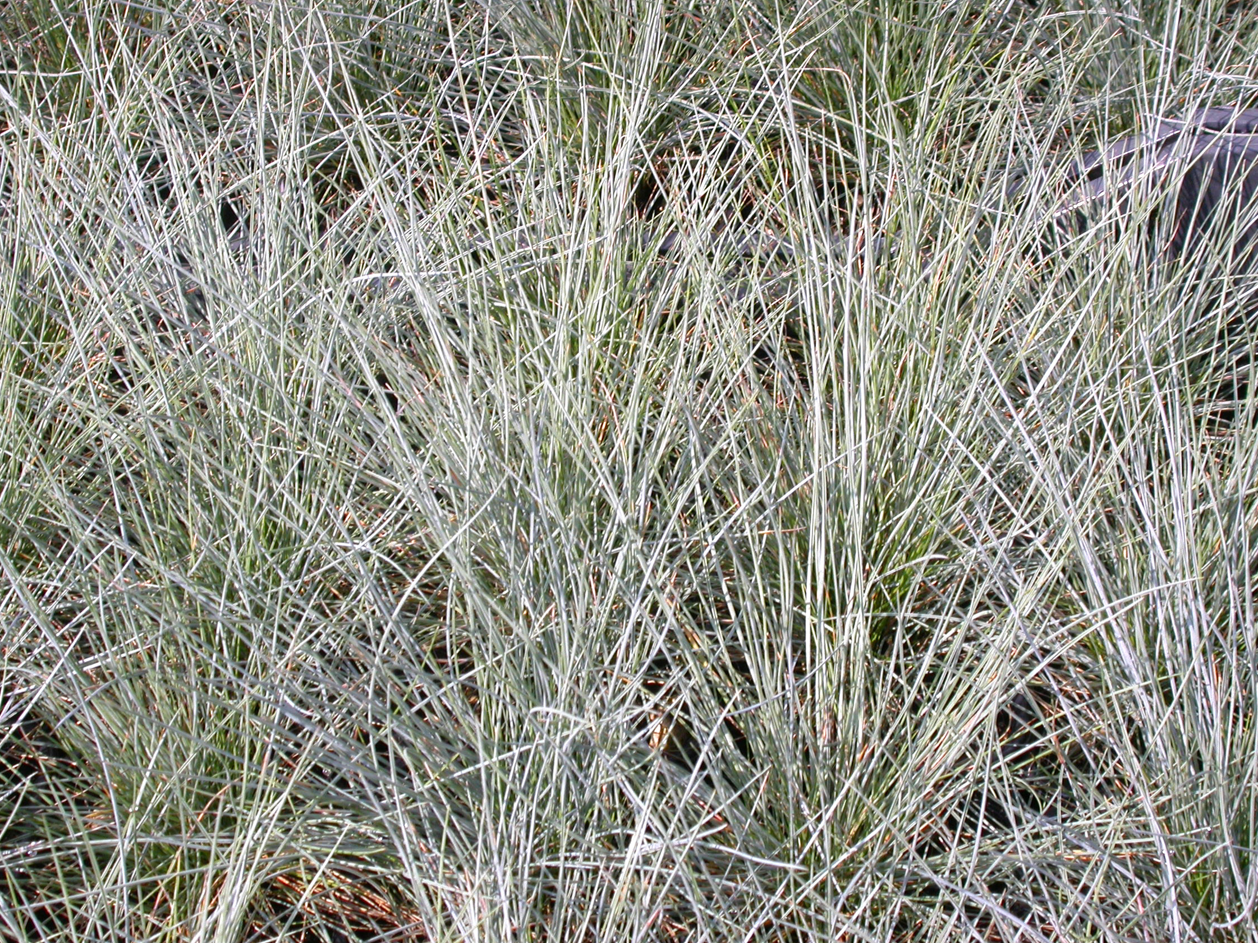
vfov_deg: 19.1
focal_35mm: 77
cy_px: 470
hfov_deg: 25.3
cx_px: 627
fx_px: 2799
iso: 100
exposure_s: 1/276
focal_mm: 15.8
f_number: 6.2
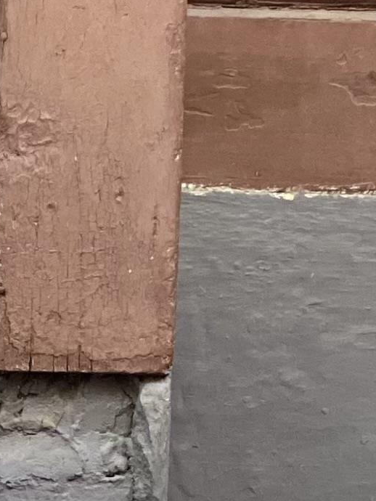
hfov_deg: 4.9
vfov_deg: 6.5
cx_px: -592
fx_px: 4270
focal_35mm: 295
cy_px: 953
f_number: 2
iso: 64
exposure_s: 1/122
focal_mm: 6
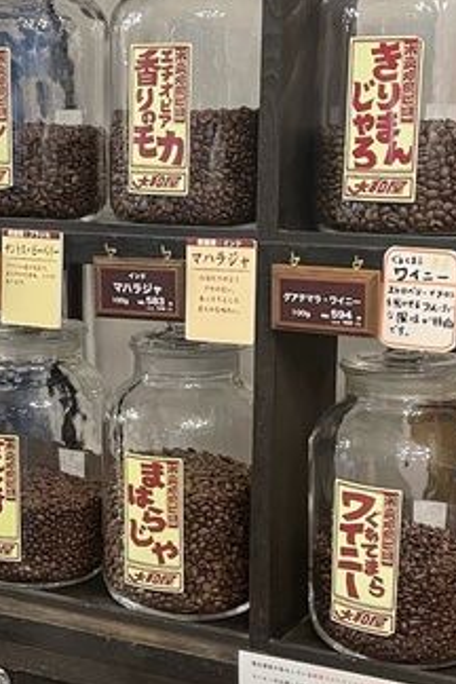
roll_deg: +1.2
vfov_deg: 29.7
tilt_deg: -10.7
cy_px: 358
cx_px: 96
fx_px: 1292
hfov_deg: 19.8
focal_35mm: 68
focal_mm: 4.2
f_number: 1.6
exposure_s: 1/60
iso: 200
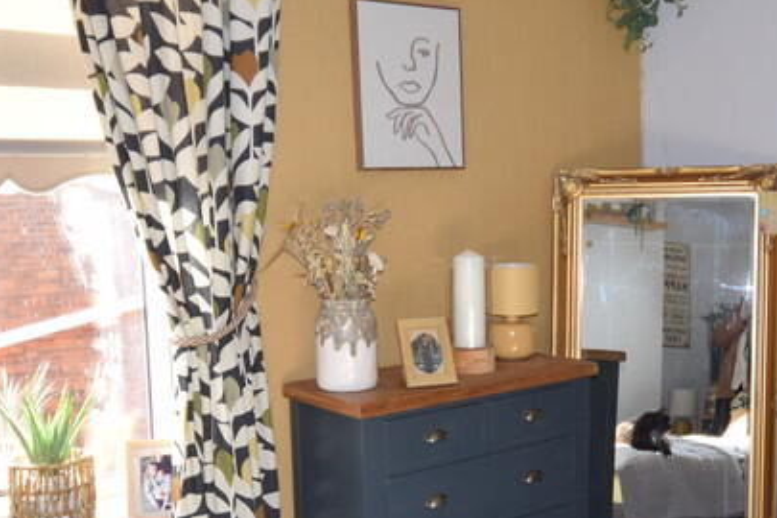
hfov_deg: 40.0
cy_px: 358
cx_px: 468
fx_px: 1063
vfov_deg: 27.2
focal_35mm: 49
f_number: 5.6
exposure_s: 1/125
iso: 400
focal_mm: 13
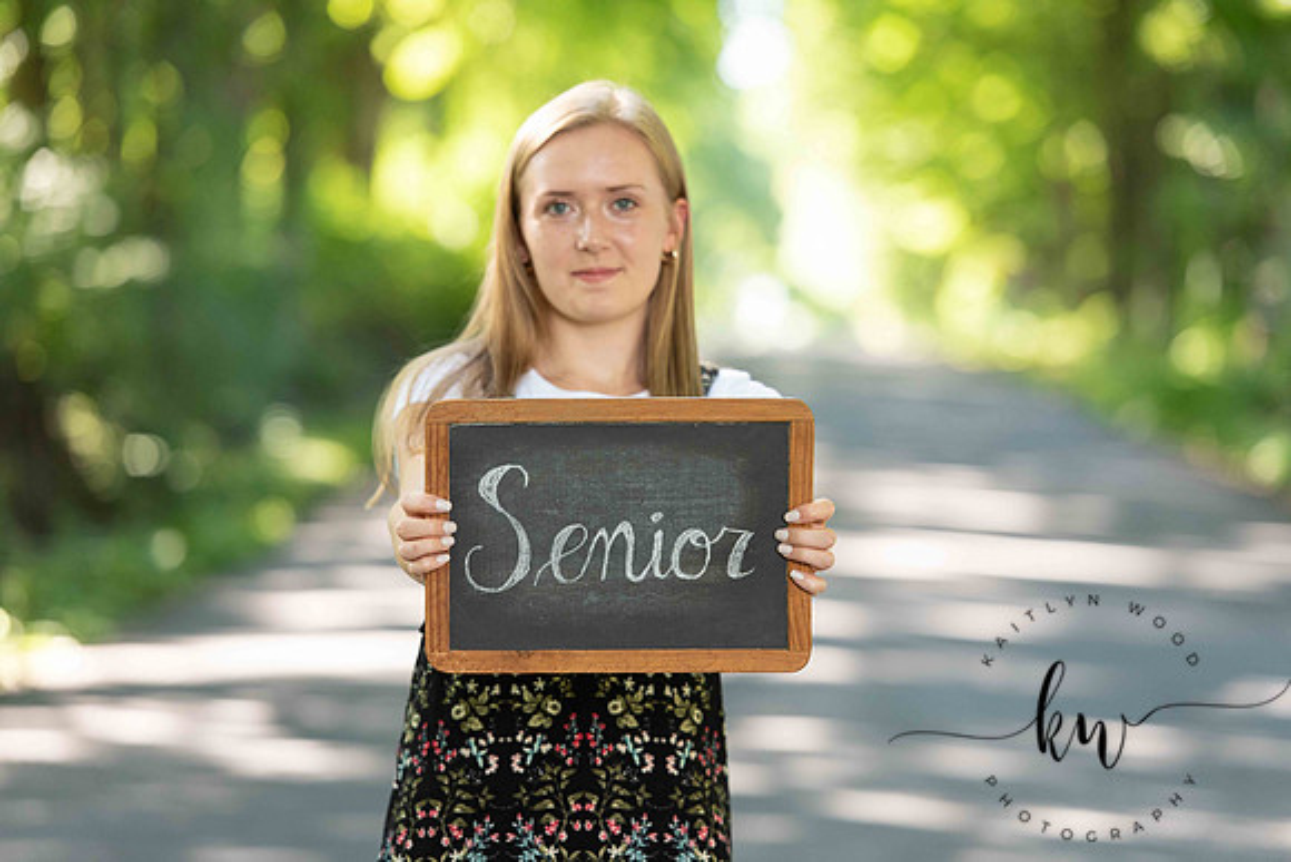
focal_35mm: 165
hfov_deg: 12.4
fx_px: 5918
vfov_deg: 8.3
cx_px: 646
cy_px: 431
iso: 640
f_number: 3.5
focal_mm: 165
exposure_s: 1/200
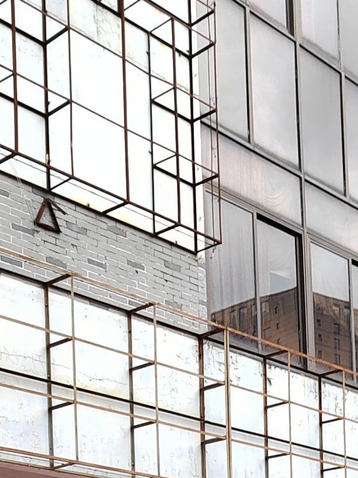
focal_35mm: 78
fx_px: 1075
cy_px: 672
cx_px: 389
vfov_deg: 21.7
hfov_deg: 18.2
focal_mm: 5.52
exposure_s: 1/120
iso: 100
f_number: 1.9
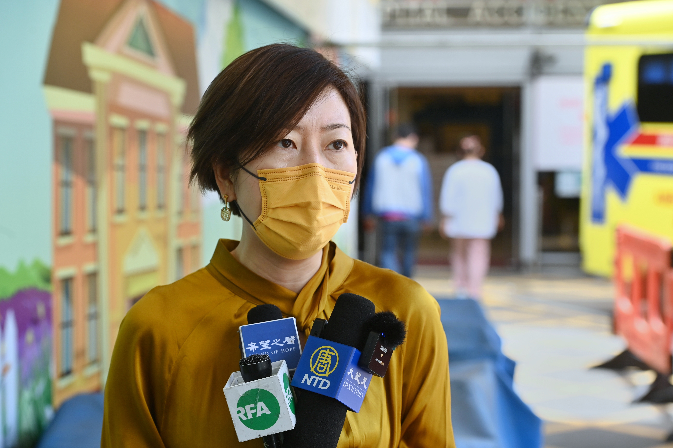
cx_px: 336
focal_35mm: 82
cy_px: 224
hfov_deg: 24.8
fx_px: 1533
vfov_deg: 16.7
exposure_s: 1/200
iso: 360
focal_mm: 82
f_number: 5.6
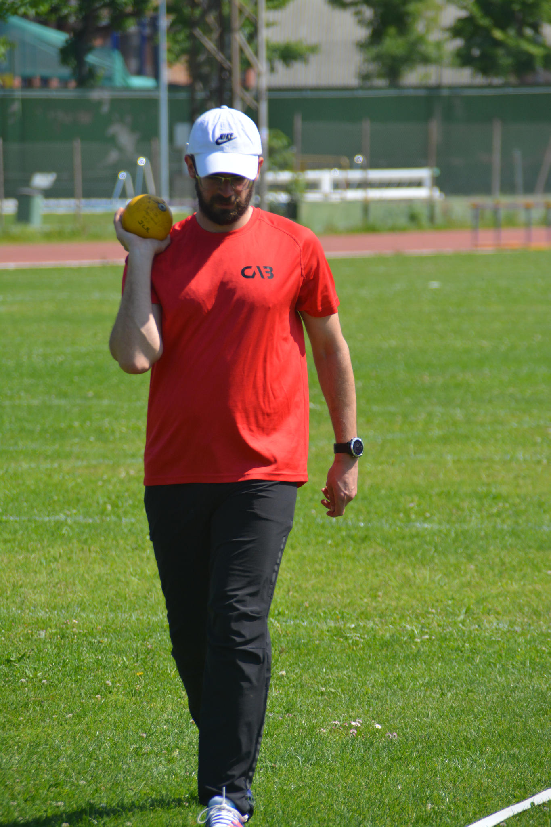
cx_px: 276
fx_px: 6888
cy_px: 414
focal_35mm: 300
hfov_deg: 4.6
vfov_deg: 6.9
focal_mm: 200
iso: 400
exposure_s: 1/1600
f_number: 6.3
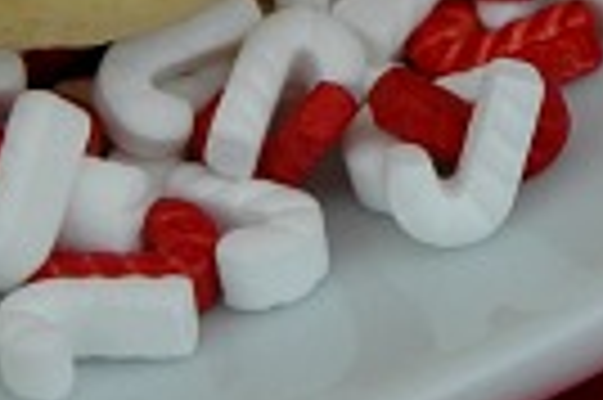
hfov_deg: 4.2
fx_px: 8147
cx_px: 549
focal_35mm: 487
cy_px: -310
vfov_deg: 2.8
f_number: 5.6
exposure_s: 1/125
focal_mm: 70
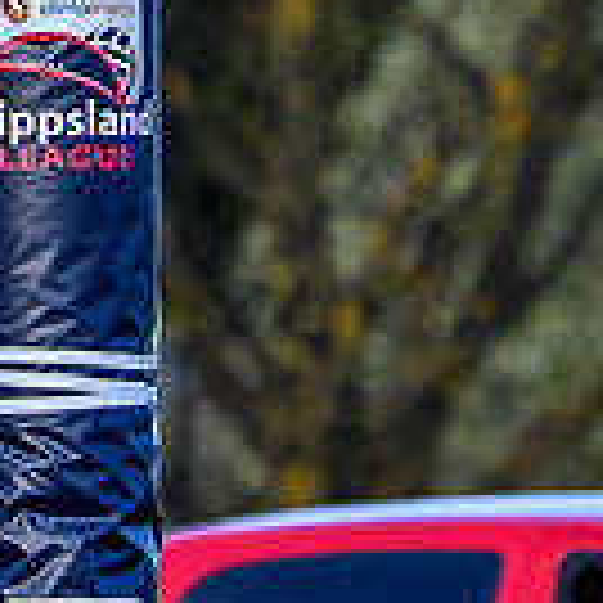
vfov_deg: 0.9
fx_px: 39870
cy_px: 1105
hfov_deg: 0.9
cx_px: 1542
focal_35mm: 2023
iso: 280
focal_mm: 200
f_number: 2.8
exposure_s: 1/1600
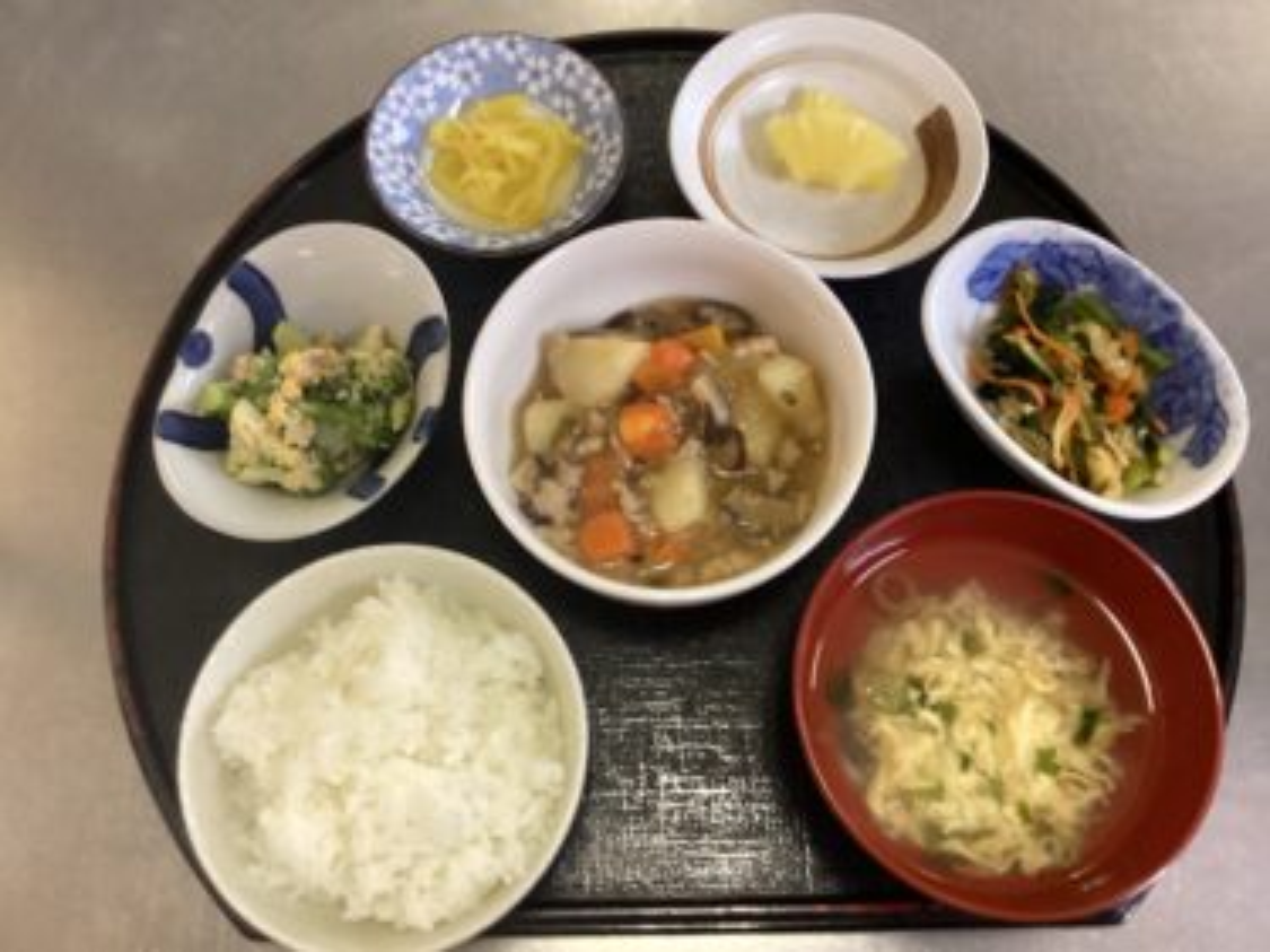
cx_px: 635
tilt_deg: -70.5
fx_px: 1137
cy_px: 476
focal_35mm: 31
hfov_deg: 58.4
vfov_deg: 45.4
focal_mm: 3.3
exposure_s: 1/50
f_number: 2.4
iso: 320
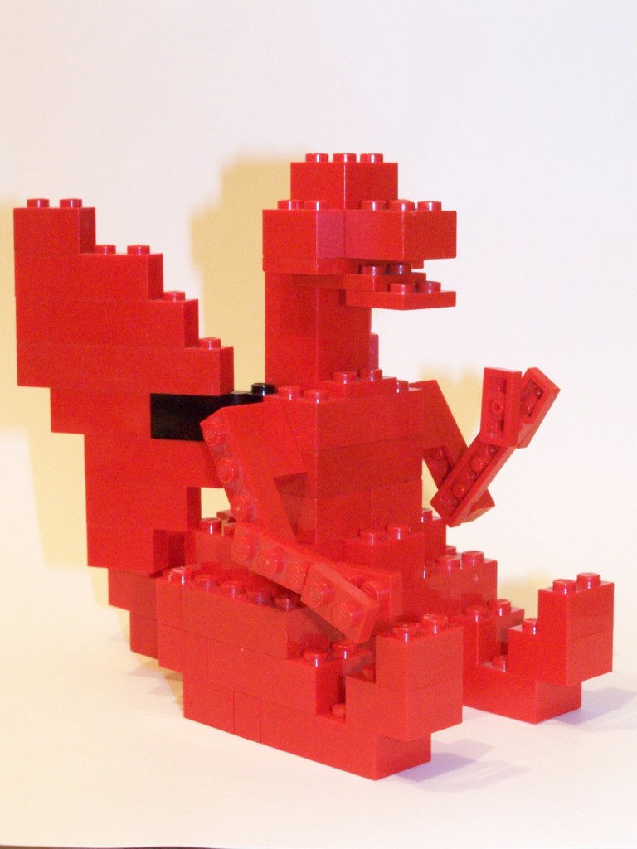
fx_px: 1693
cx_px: 318
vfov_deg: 28.2
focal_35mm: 69
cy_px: 424
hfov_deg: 21.3
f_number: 6.3
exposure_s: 1/4
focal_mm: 11.5
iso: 400
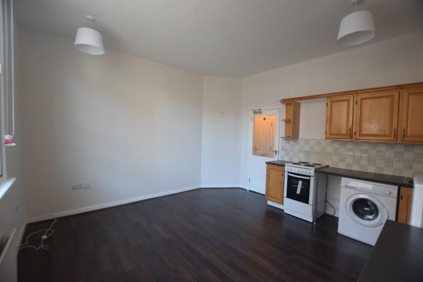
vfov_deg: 77.3
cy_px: 141
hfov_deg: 100.4
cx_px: 212
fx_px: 176
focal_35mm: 15
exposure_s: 1/60
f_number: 4
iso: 800
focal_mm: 10
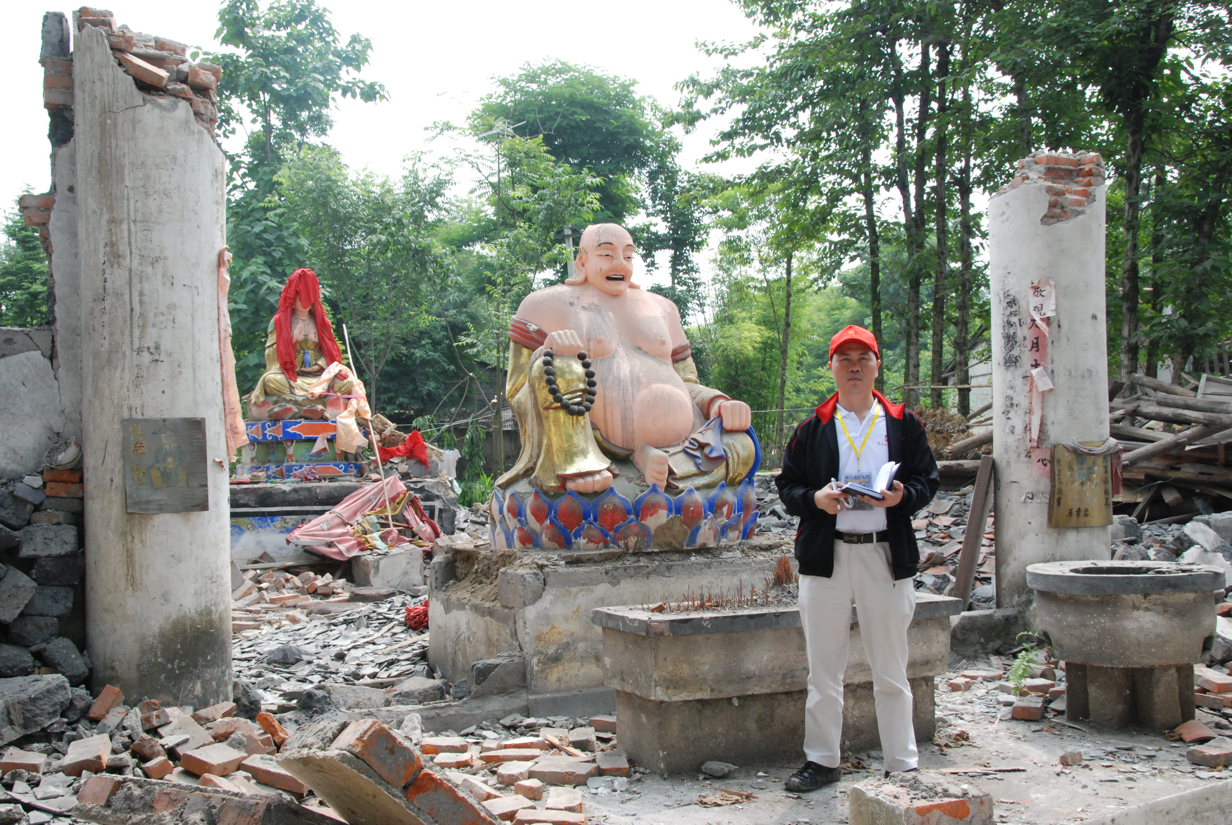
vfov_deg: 34.3
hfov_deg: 49.5
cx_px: 616
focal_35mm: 39
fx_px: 1336
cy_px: 412
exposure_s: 1/500
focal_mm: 26
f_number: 11
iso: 800
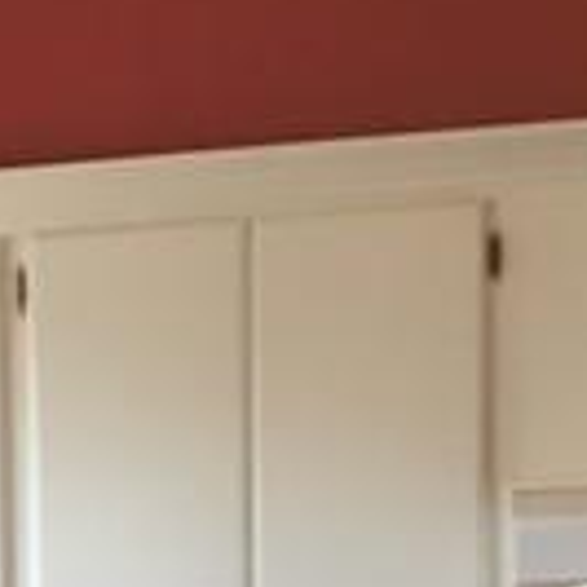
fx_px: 3799
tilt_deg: -7.5
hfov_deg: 8.6
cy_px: 1170
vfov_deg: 8.4
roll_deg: +1.1
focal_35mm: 198
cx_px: -300
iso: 50
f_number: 2.2
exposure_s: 1/30
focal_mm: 4.15
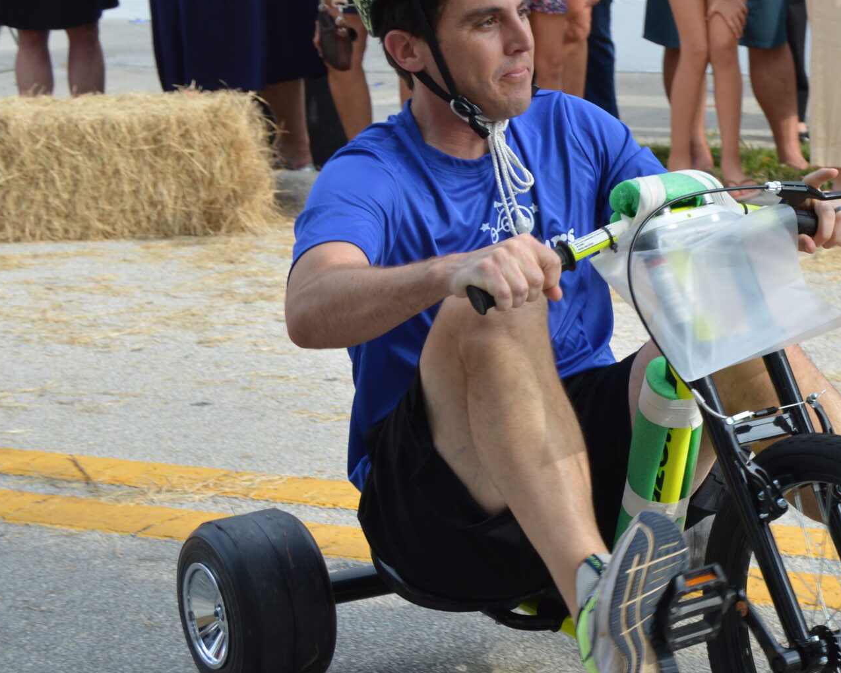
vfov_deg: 13.6
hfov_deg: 16.7
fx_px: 2813
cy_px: 307
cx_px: 815
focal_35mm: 113
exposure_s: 1/160
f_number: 6.3
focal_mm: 40
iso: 100
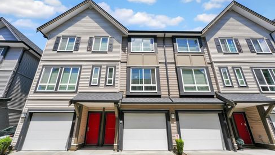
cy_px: 84
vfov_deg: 70.4
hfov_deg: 103.0
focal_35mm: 15
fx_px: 109
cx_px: 137
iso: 100
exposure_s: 1/250
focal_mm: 14
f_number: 10
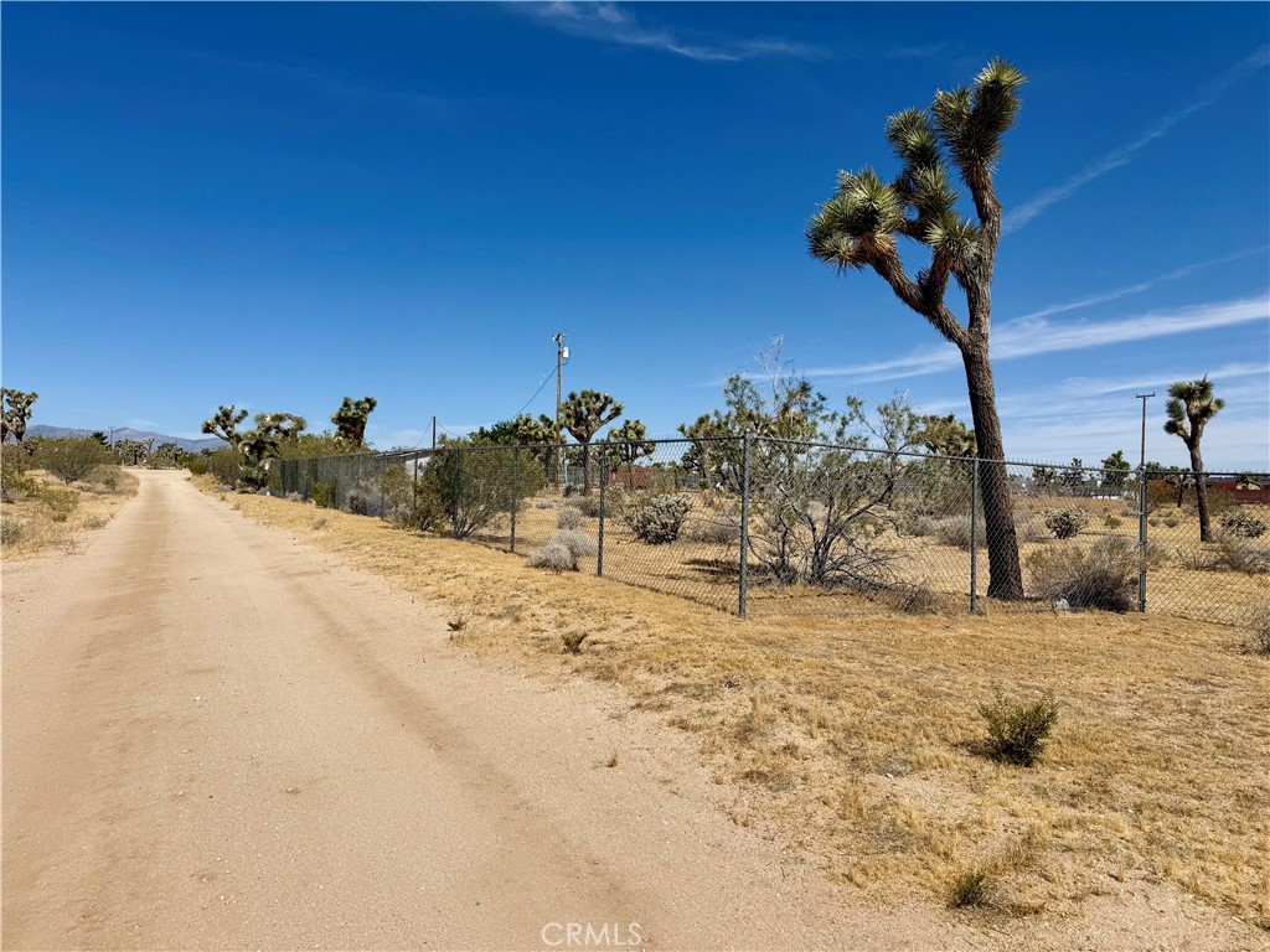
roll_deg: -1.6
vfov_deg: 56.8
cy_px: 476
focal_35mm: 24
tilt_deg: +1.6
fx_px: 881
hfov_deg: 71.6
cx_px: 635
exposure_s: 1/9091
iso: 80
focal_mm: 6.76
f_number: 1.78
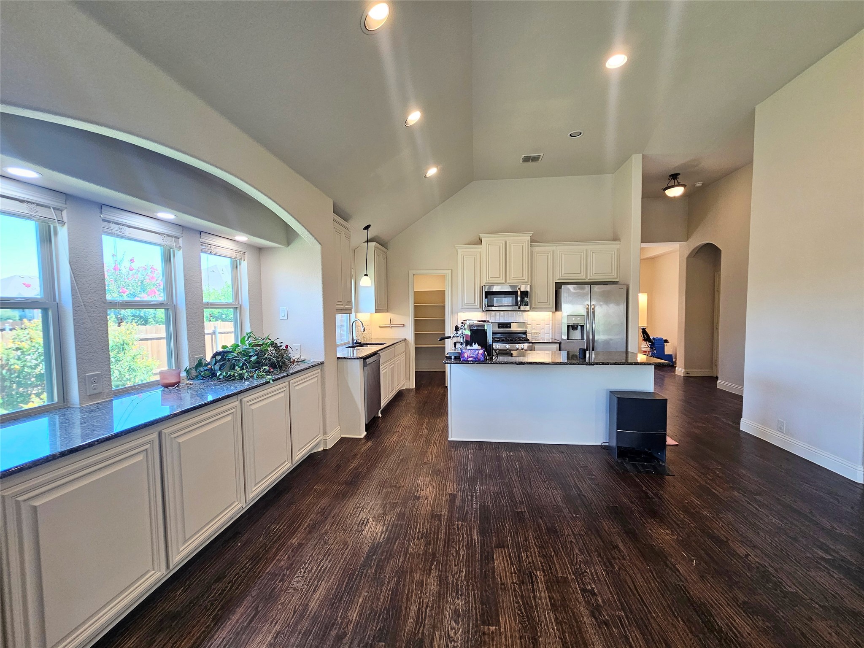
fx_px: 324
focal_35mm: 13
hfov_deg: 106.2
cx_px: 432
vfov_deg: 89.9
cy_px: 324
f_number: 2.2
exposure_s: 1/60
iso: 100
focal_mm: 2.2
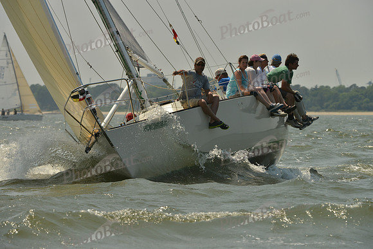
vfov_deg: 4.7
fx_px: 3005
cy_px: 124
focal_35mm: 290
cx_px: 186
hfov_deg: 7.1
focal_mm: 290
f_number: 10
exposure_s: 1/1250
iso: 400
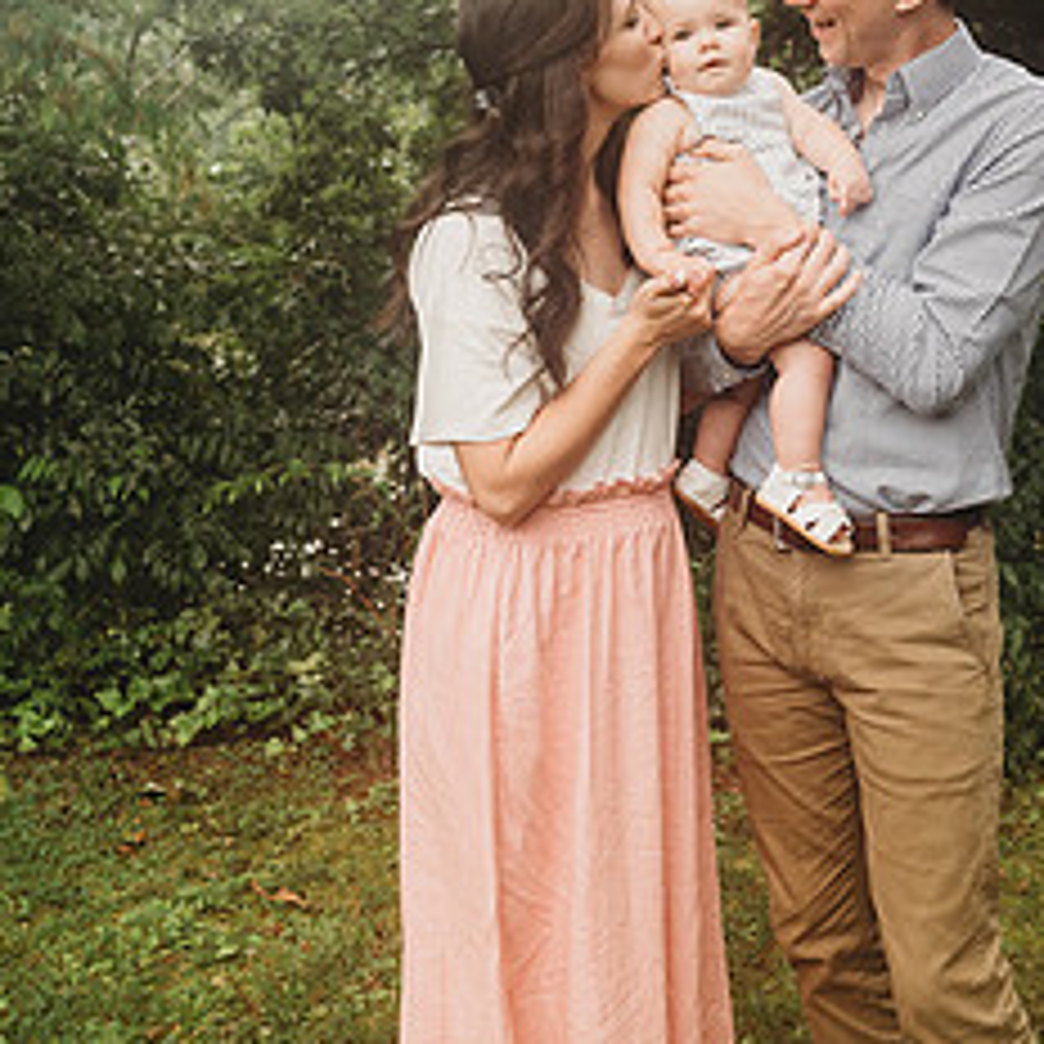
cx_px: 720
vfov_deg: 32.8
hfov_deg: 33.0
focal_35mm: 51
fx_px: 1740
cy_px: 281
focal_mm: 24
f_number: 3.5
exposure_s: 1/160
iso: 400
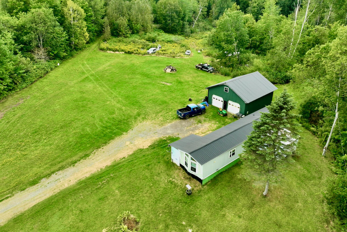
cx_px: 170
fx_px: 251
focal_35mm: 26
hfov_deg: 69.4
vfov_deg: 49.5
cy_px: 104
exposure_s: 1/833
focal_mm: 12.29
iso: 270
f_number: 2.8
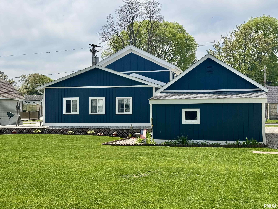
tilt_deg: +0.3
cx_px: 139
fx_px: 385
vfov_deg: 30.3
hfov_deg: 39.7
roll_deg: +0.5
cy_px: 104
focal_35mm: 48
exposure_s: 1/4608
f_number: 1.78
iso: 64
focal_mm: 6.76
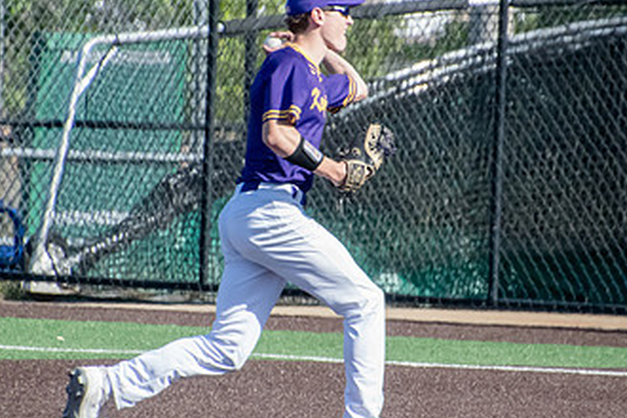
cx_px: 310
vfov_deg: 1.3
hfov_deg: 2.0
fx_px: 18373
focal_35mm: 1055
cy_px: 195
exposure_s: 1/4000
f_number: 6.3
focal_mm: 400
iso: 2500
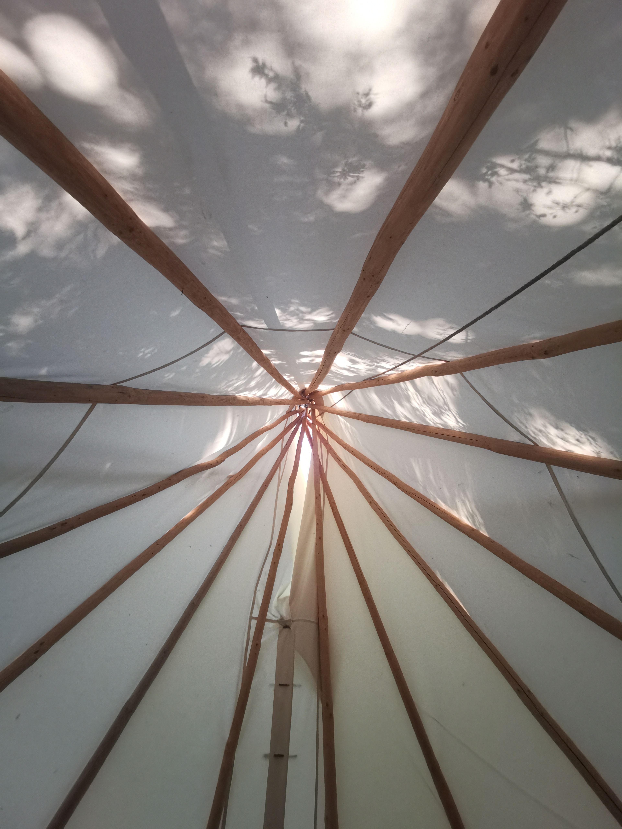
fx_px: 383
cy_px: 414
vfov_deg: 94.5
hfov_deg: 78.1
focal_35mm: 16
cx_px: 311
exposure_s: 1/100
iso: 400
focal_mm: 2.35
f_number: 2.2
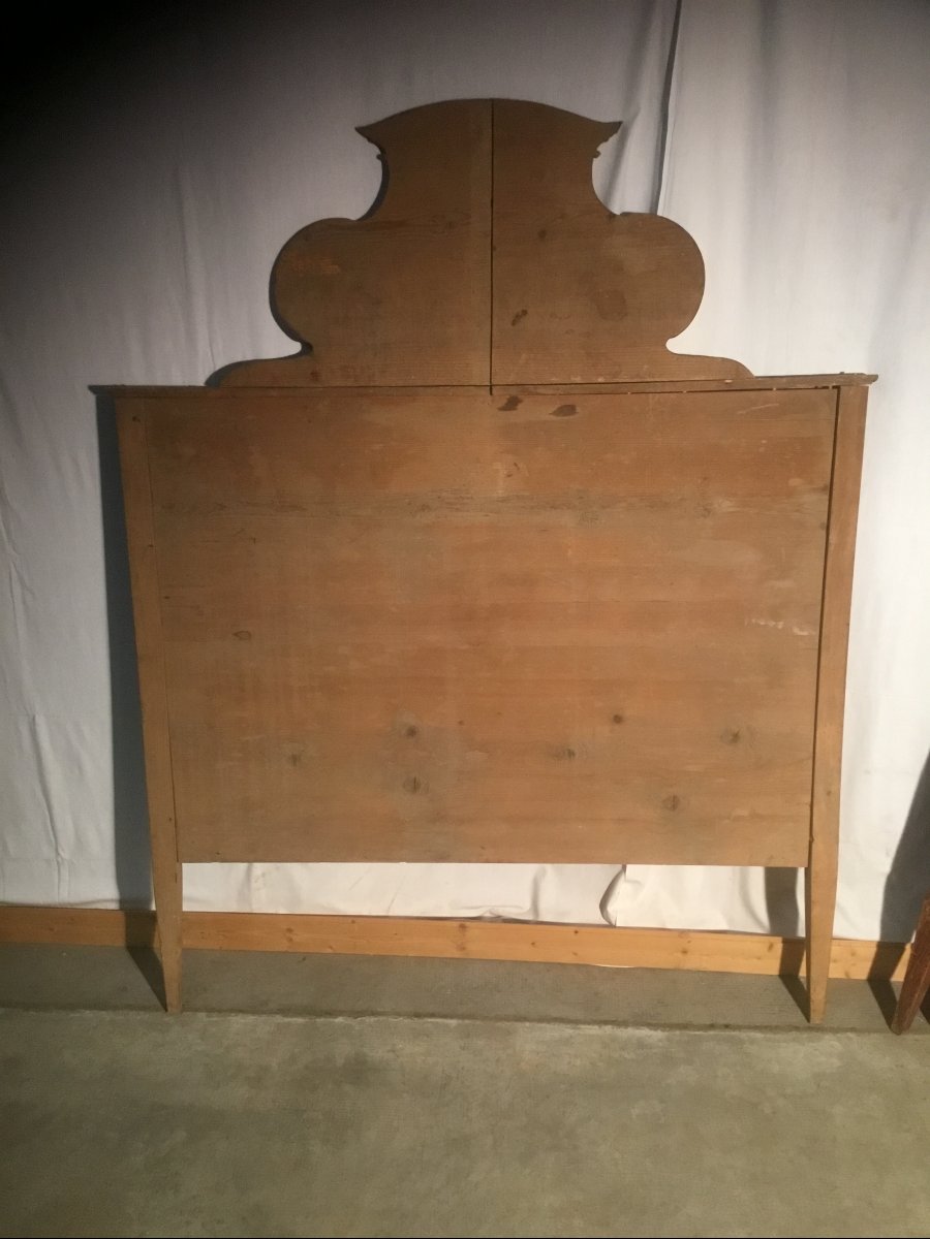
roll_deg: -0.3
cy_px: 620
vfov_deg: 58.4
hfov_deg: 45.4
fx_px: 1110
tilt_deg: -23.6
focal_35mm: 31
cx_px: 465
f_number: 2.4
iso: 160
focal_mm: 3.3
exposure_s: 1/33
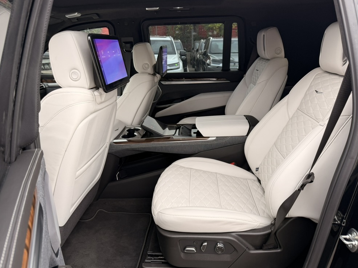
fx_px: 259
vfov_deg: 54.9
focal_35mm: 25
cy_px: 134
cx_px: 186
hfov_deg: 69.4
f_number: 1.78
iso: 125
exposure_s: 1/121
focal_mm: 6.76
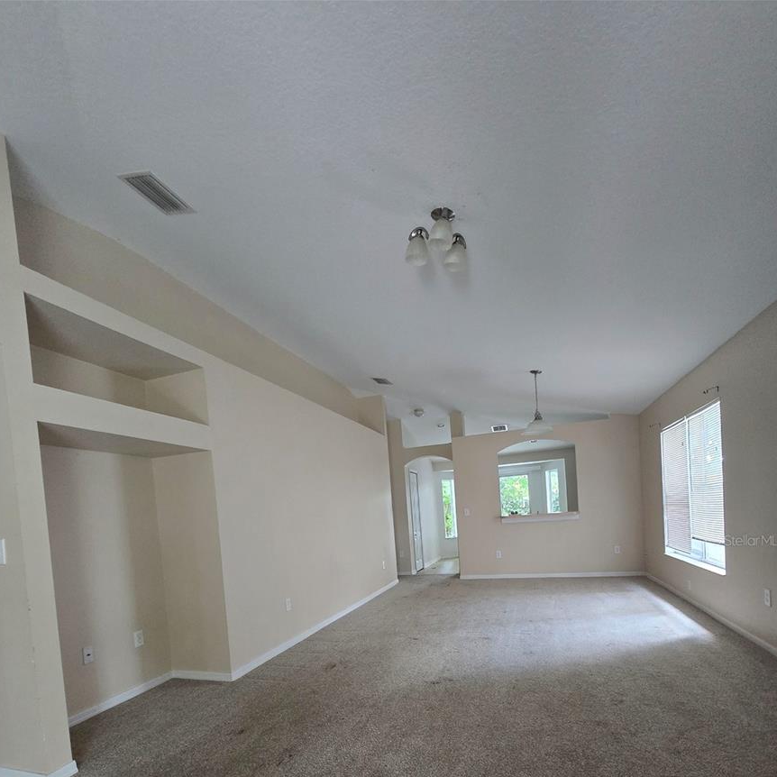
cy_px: 540
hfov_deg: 87.4
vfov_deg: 83.3
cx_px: 382
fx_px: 406
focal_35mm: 16
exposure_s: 1/60.2
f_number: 2.2
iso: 400
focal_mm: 2.2
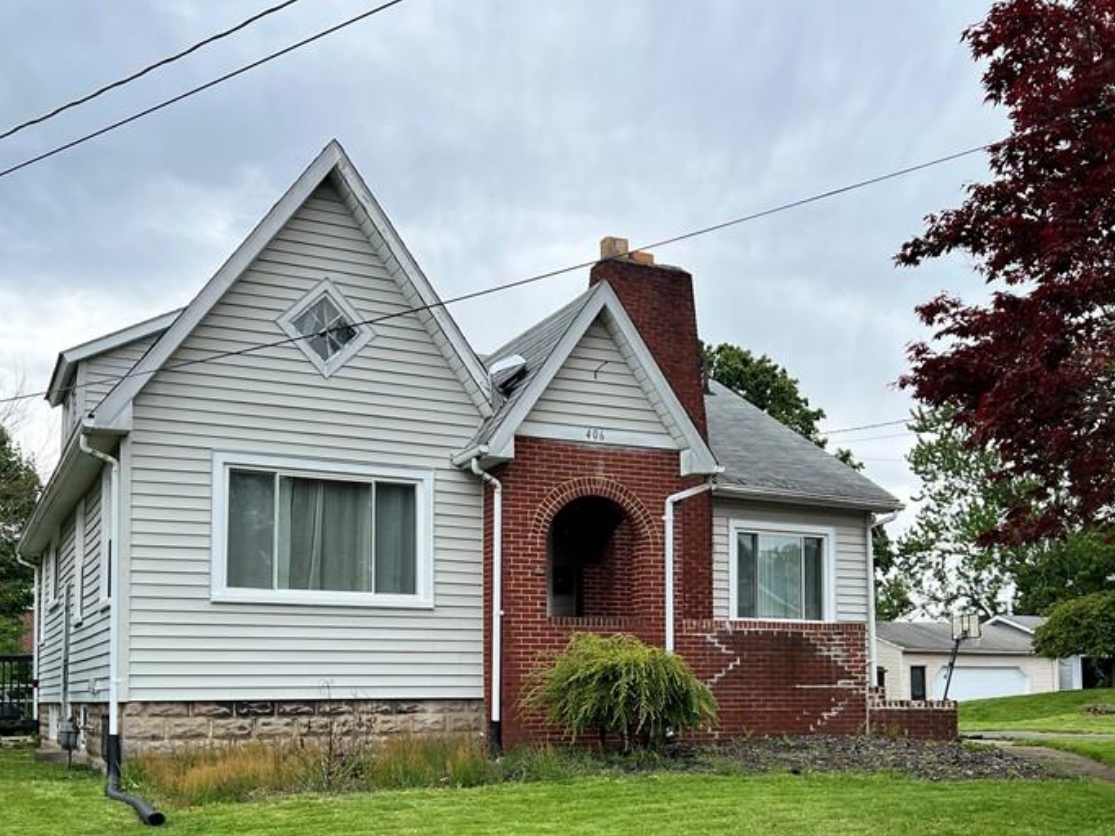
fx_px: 1256
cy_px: 603
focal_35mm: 39
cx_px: 581
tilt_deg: +4.2
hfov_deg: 47.9
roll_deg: +0.4
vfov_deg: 36.2
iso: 50
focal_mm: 5.7
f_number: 1.5
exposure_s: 1/2762
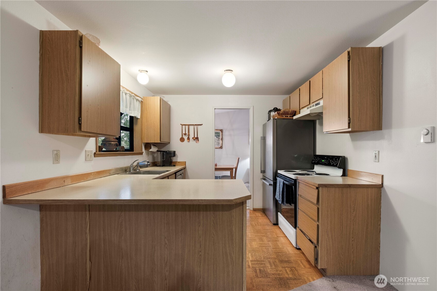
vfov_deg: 70.4
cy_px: 146
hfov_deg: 93.3
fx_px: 206
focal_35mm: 17
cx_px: 218
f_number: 8
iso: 400
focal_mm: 11
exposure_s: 1/1.25
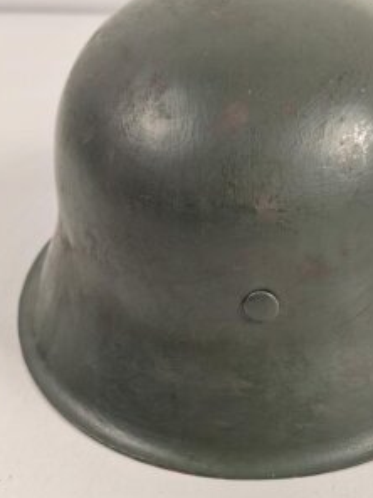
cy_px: 242
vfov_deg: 34.9
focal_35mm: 55
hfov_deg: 26.4
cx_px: 257
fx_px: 790
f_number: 2
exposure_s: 1/100
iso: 80
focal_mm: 8.5
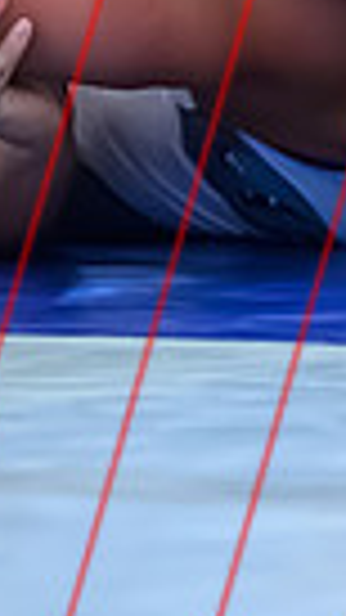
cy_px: 37
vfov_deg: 2.3
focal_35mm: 932
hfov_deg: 1.3
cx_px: 529
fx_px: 15211
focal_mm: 180
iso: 10000
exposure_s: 1/500
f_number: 2.8
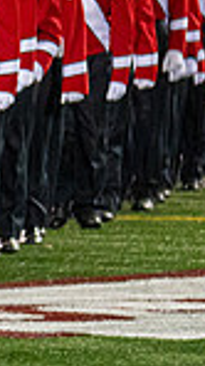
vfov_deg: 2.5
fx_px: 8213
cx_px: -402
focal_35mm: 848
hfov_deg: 1.4
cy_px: 141
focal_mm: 180
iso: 6400
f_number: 5.3
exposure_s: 1/250
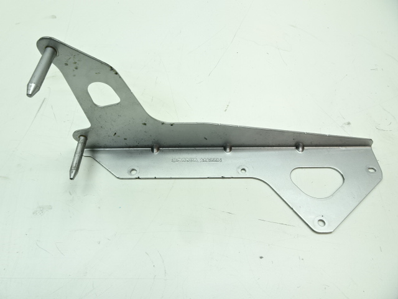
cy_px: 150
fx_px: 287
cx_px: 199
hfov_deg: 69.4
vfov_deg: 54.9
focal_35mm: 25
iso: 80
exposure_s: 1/30
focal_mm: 4.34
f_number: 3.5
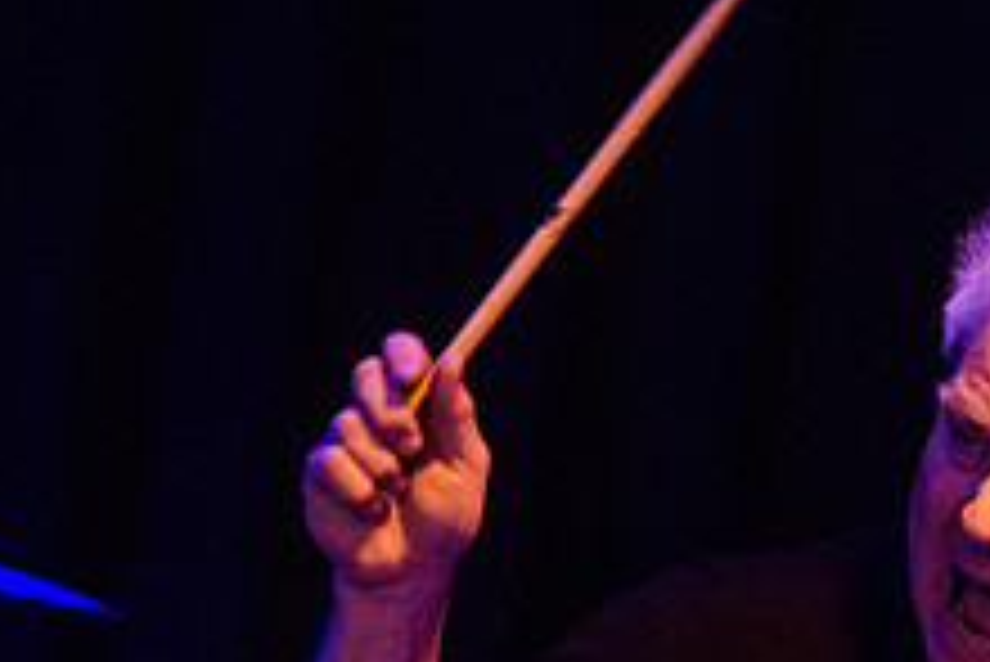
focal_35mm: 264
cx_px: 468
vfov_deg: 5.2
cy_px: 570
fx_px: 7265
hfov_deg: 7.8
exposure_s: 1/125
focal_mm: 100
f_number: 3.2
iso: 6400
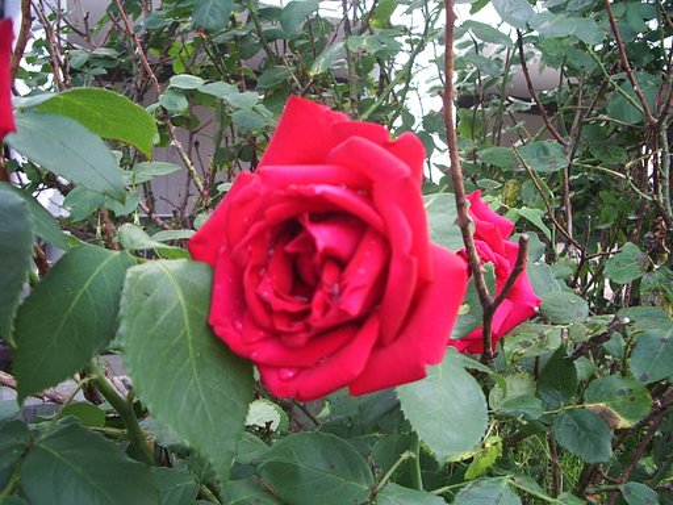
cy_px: 252
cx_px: 336
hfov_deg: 52.6
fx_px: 680
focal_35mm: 35
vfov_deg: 40.7
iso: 50
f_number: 2.6
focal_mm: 5.8
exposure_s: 1/125
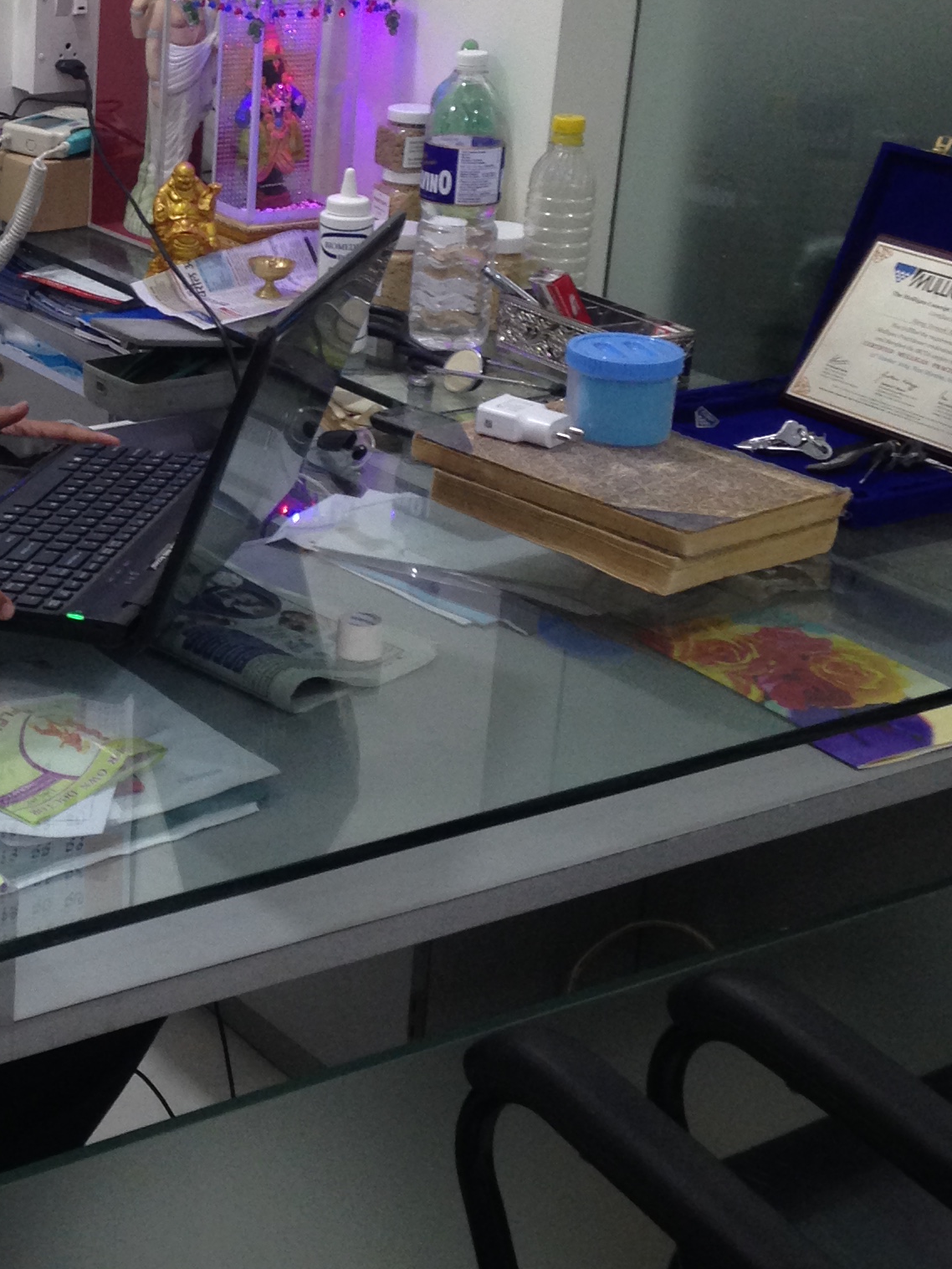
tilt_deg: -16.2
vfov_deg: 27.2
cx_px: -32
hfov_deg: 20.0
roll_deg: -1.3
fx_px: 2603
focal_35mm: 71
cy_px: 420
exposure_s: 1/20
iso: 125
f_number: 2.4
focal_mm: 4.12
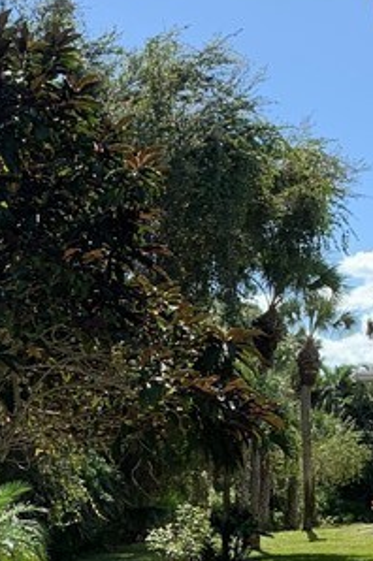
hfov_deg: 14.2
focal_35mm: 93
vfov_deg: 21.4
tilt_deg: -1.1
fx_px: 1449
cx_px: -72
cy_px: 514
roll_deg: -0.2
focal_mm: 4.25
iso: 25
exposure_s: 1/1447
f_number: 1.8
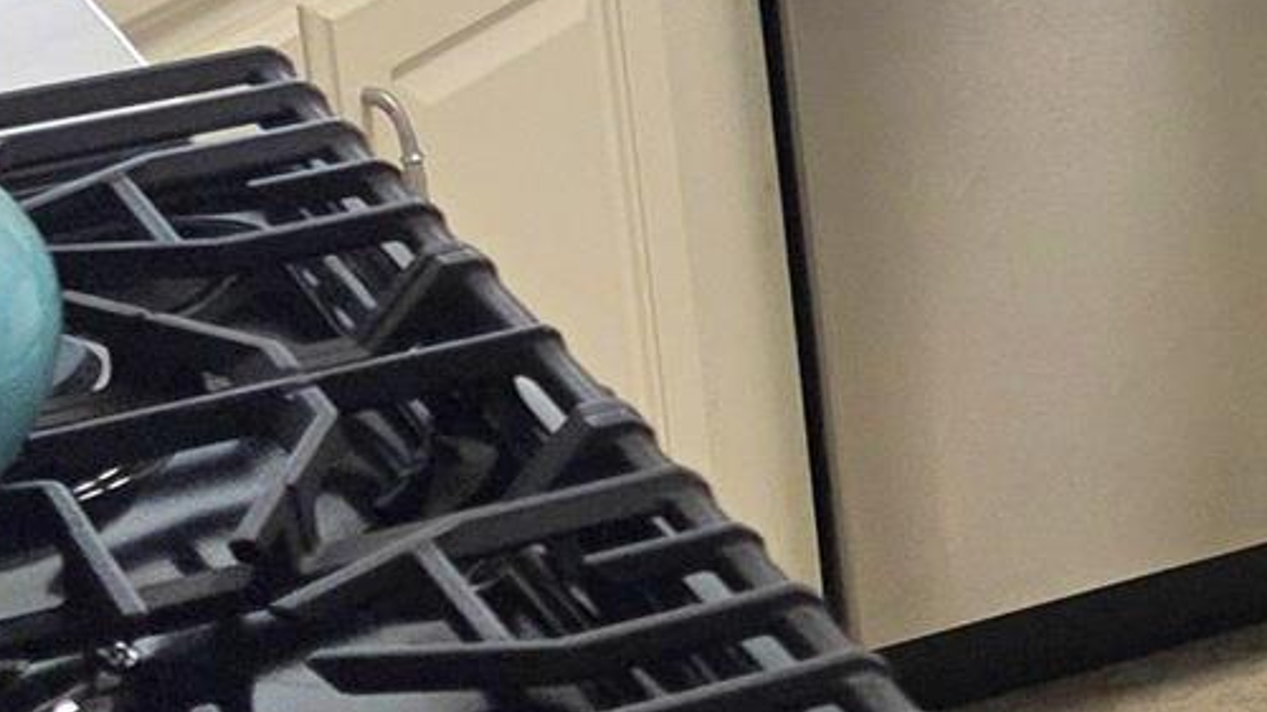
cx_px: 2810
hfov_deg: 11.9
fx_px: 5173
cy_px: -395
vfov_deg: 7.7
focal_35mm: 154
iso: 25
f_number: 1.4
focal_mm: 6.5
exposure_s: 1/120
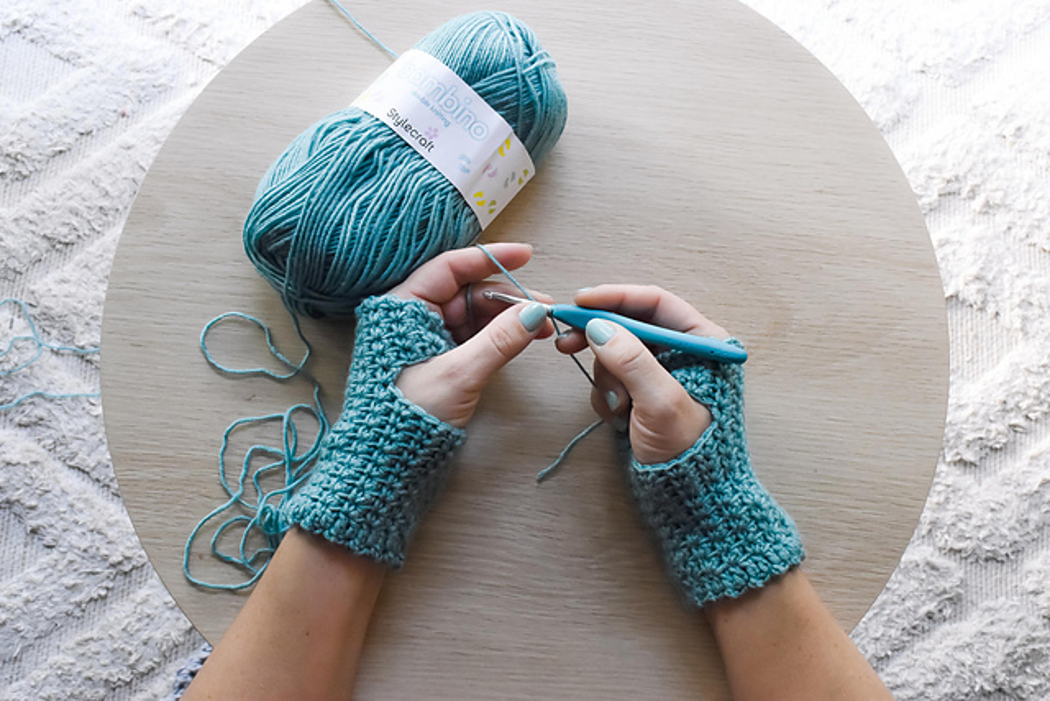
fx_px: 1313
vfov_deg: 29.9
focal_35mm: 45
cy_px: 350
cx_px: 525
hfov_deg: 43.6
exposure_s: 1/50
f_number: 13
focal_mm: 30
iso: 2000
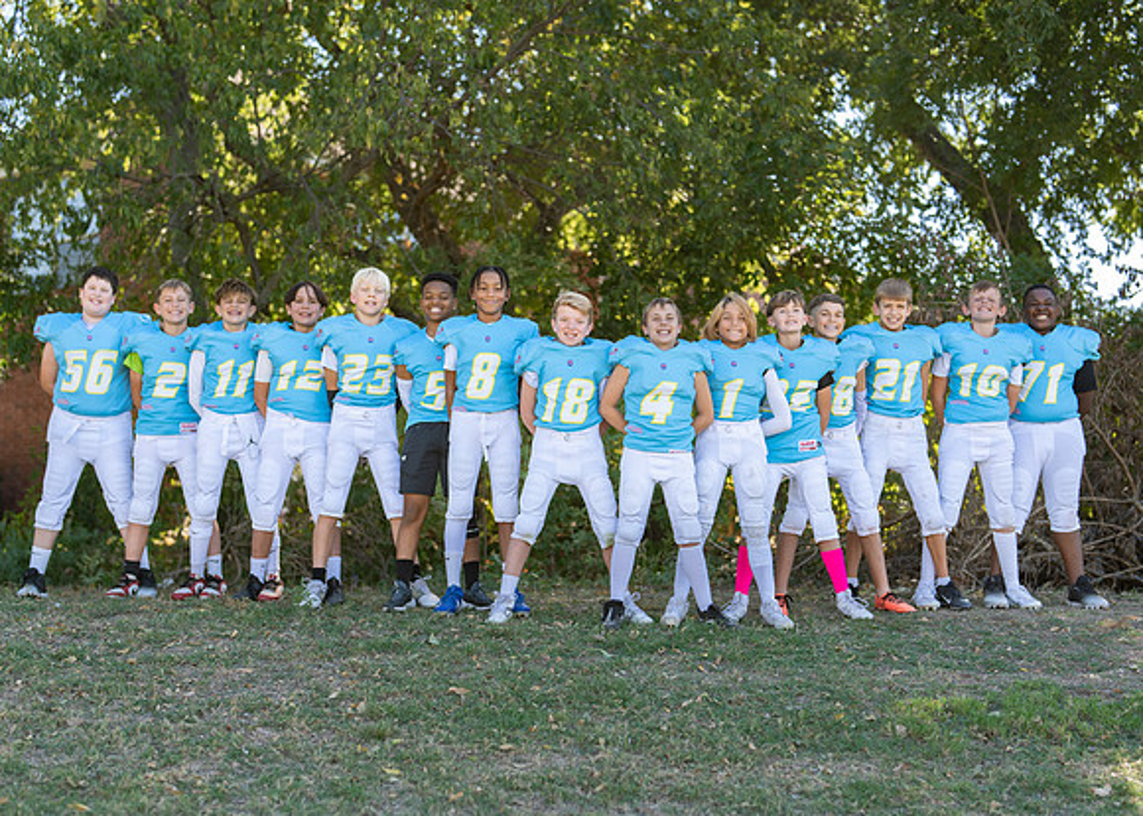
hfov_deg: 33.9
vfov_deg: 24.5
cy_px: 430
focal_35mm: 58
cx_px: 585
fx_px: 1877
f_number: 1.8
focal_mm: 50
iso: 100
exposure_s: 1/800
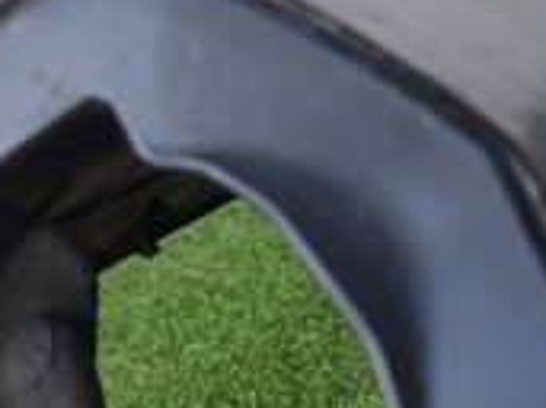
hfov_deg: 21.7
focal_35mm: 90
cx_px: 179
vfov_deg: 16.4
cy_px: 268
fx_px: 1419
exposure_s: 1/100
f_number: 1.8
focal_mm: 6.7
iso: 50
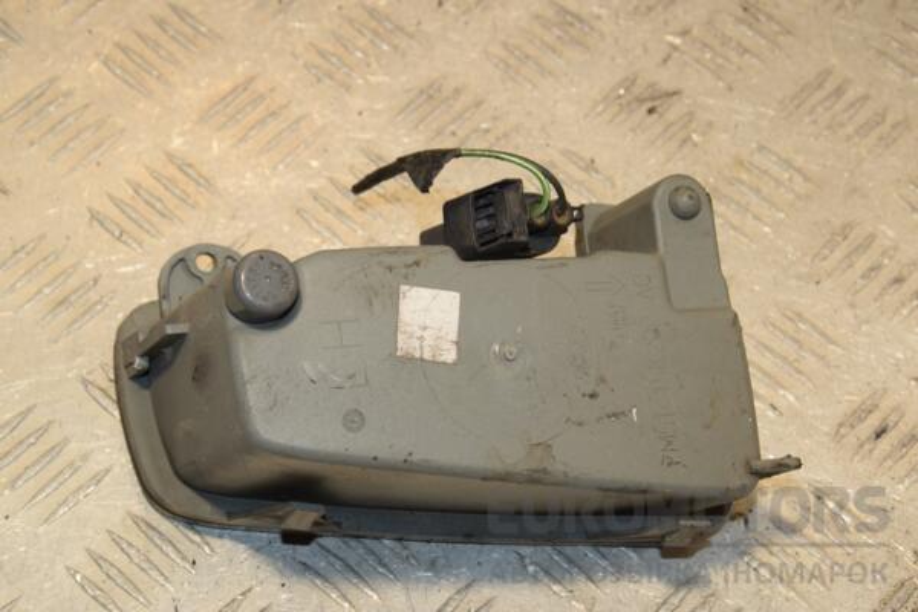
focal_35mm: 93
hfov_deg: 21.9
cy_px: 306
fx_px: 2371
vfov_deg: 14.7
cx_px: 459
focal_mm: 62
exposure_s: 1/200
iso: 800
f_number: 9
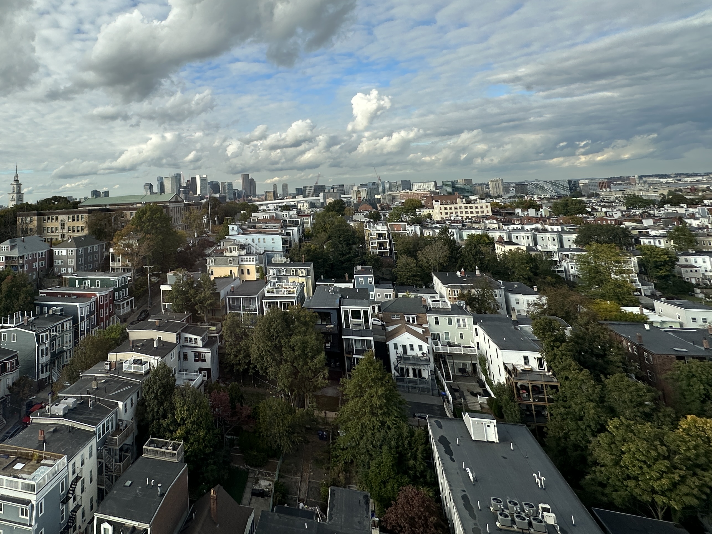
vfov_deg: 57.9
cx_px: 190
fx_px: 452
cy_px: 133
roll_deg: +3.1
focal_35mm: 22
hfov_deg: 71.9
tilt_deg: +9.3
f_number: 2.2
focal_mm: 2.22
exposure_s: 1/1595
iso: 40
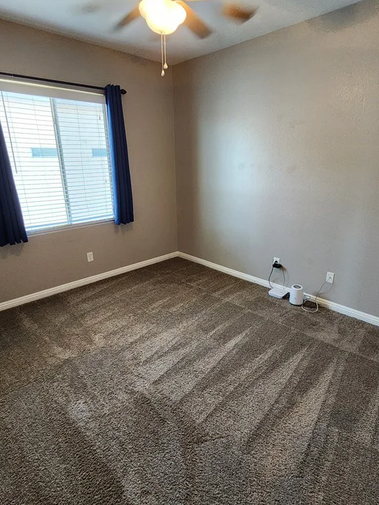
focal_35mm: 18
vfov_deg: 87.7
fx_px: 263
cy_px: 248
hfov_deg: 71.6
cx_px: 193
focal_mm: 2.2
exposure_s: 1/60
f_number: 2.2
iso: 400
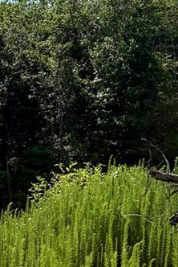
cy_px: 197
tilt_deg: -2.3
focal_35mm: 125
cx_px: -257
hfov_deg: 9.7
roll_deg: -0.9
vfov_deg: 16.3
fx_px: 925
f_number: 1.6
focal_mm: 5.96
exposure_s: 1/4065
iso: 50
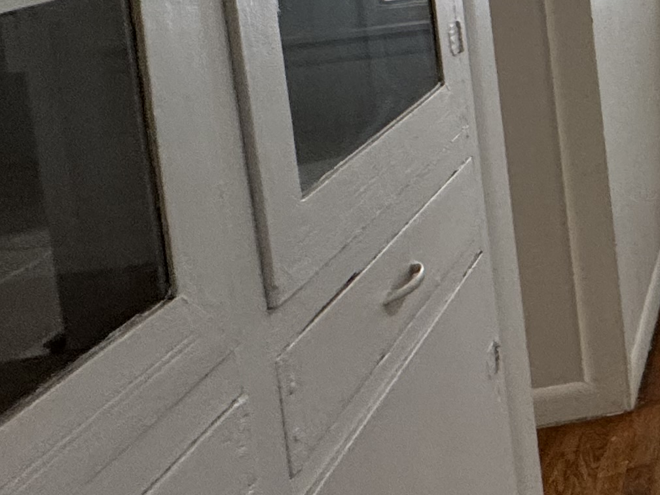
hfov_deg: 24.1
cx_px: 1068
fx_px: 1068
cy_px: -104
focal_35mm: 56
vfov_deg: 23.7
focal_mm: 2.22
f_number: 2.2
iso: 200
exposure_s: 1/60
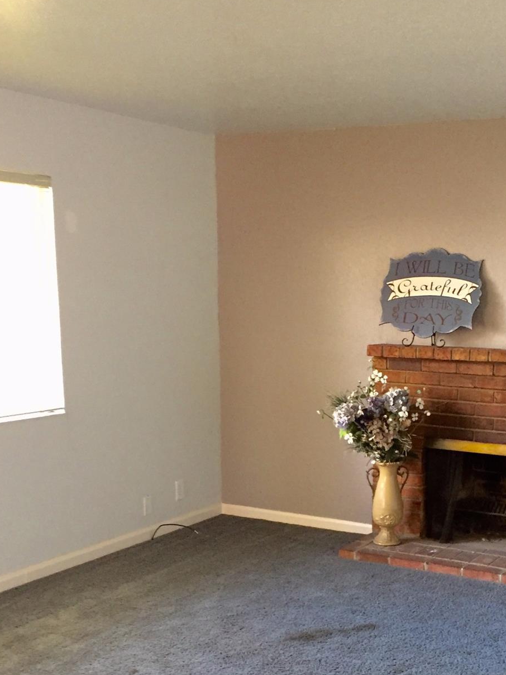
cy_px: 489
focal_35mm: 48
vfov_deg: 38.8
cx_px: 351
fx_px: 936
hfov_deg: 30.0
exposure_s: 1/30
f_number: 2.2
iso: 125
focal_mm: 4.15
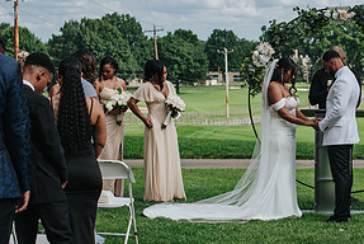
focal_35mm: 106
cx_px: 333
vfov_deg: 12.9
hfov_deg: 18.9
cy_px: 109
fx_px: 1073
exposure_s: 1/1600
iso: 140
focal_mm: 50
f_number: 3.5
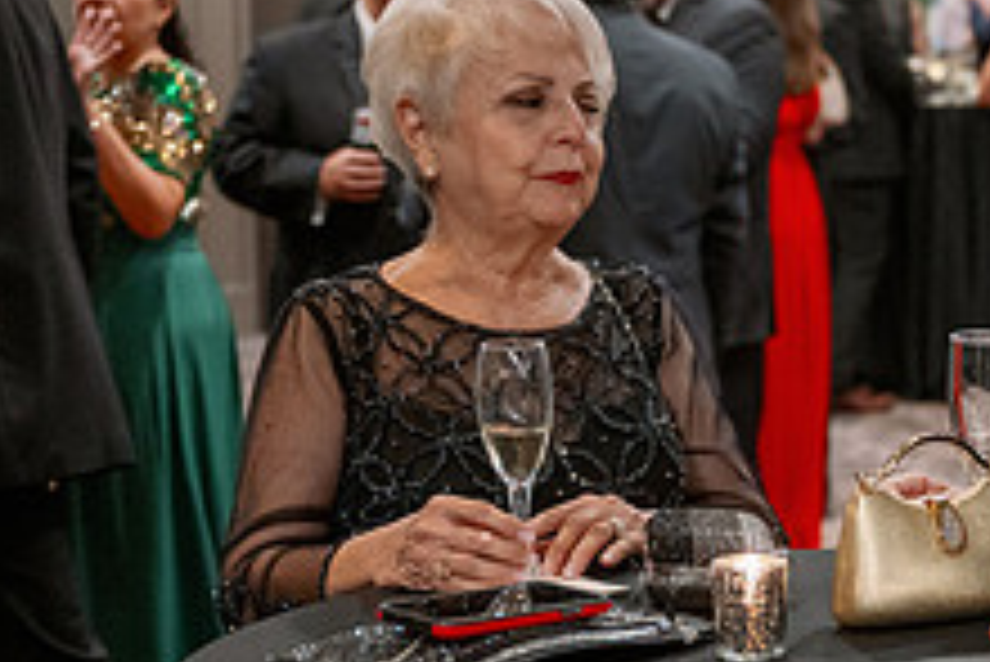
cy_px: 329
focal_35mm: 108
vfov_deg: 12.7
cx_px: 1138
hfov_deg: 18.1
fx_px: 2972
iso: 3200
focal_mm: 41
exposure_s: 1/250
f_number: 2.8
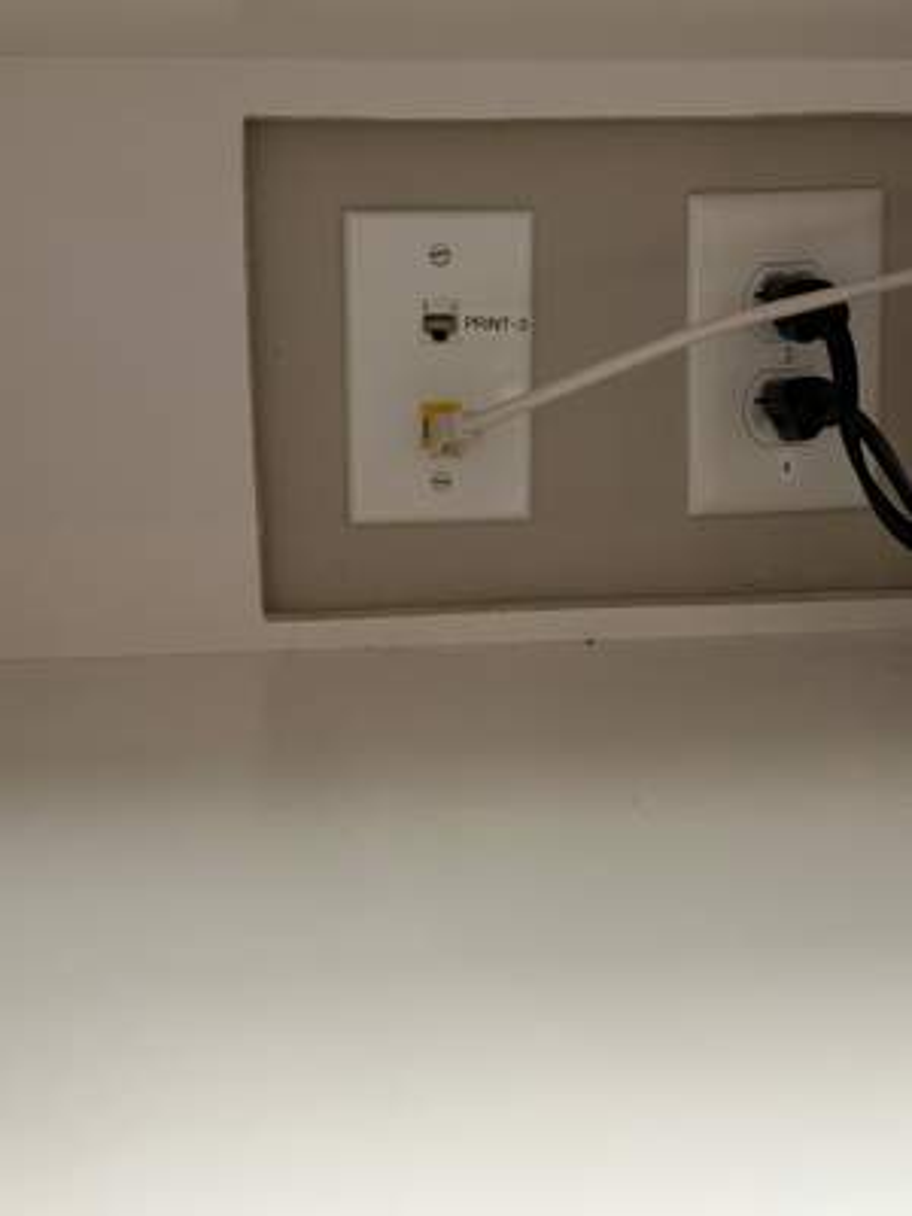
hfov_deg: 30.3
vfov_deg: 39.7
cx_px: 456
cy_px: 608
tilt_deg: -10.2
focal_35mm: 48
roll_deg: +0.7
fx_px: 1686
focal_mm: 6.86
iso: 200
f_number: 1.78
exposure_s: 1/55
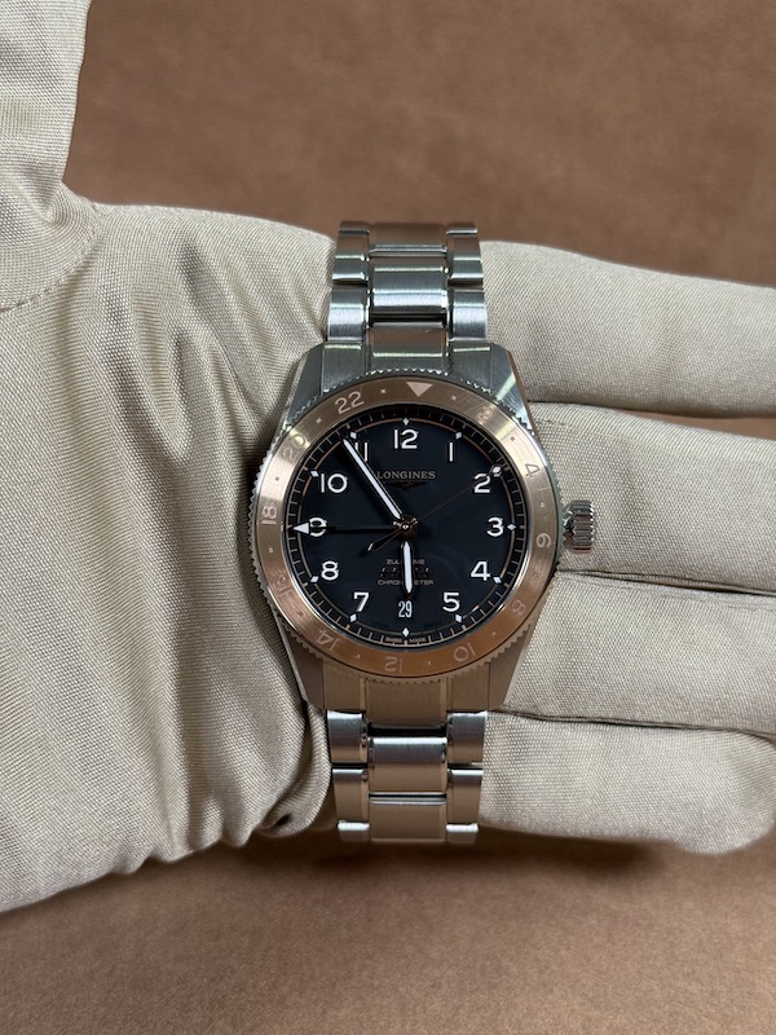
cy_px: 518
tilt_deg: -25.1
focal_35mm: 48
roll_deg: -0.6
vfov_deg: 39.7
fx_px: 1435
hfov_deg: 30.3
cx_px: 388
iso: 125
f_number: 1.78
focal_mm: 6.76
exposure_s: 1/60
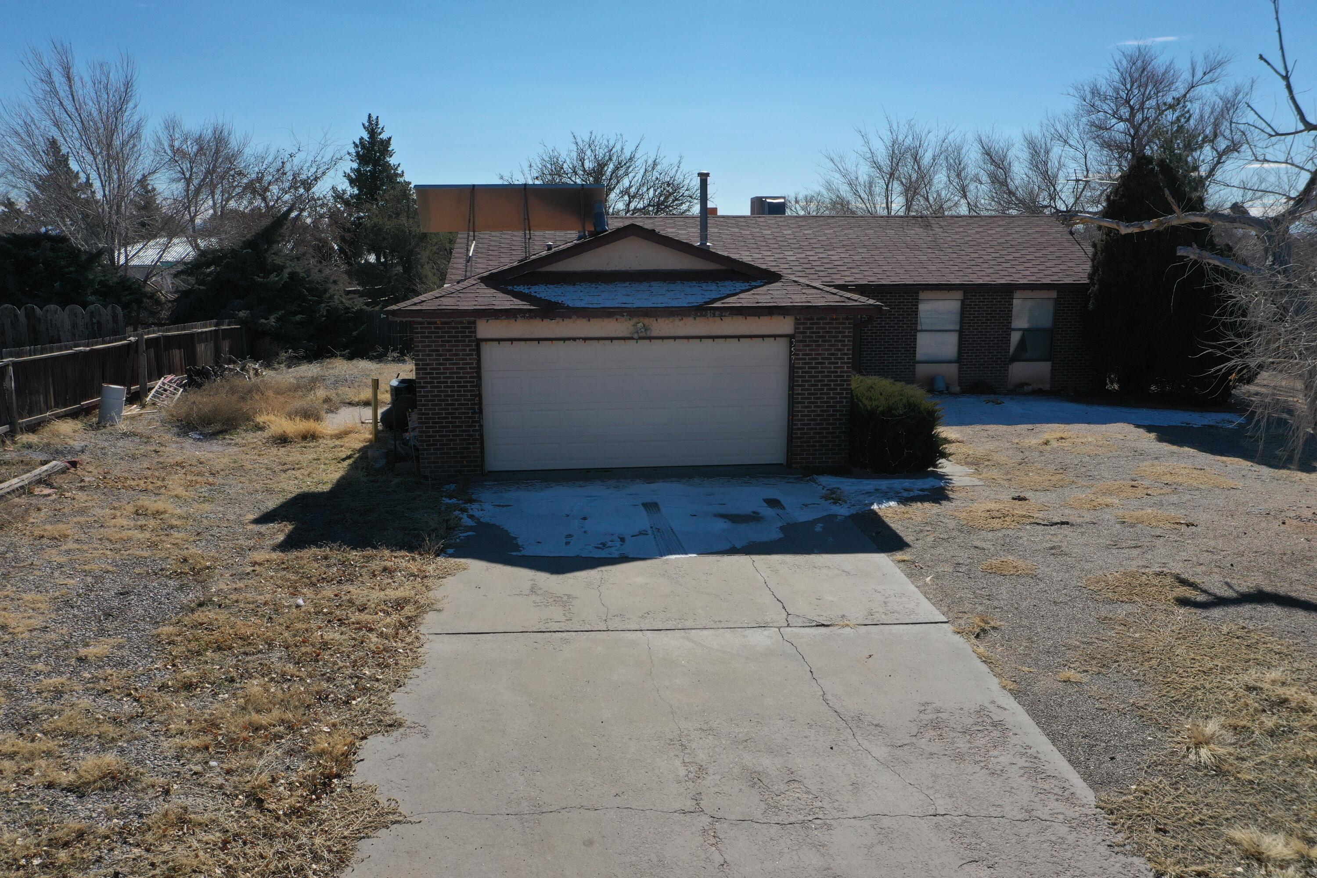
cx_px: 658
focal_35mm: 28
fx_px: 1024
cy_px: 439
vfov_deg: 46.4
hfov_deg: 65.5
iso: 100
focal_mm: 10.26
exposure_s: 1/800
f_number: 6.3
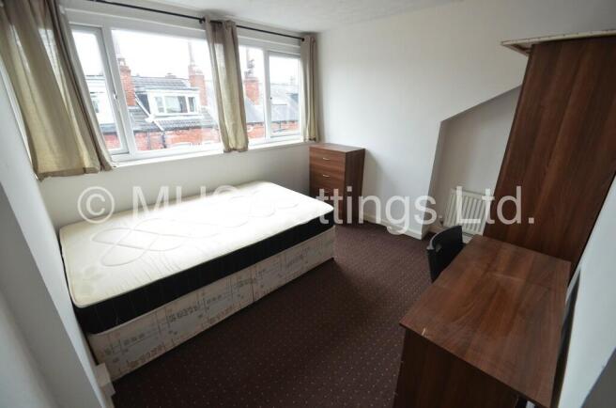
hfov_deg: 100.5
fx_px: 256
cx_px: 308
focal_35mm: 15
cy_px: 204
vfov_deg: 77.0
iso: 1000
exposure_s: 1/320
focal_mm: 10
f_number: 4.5
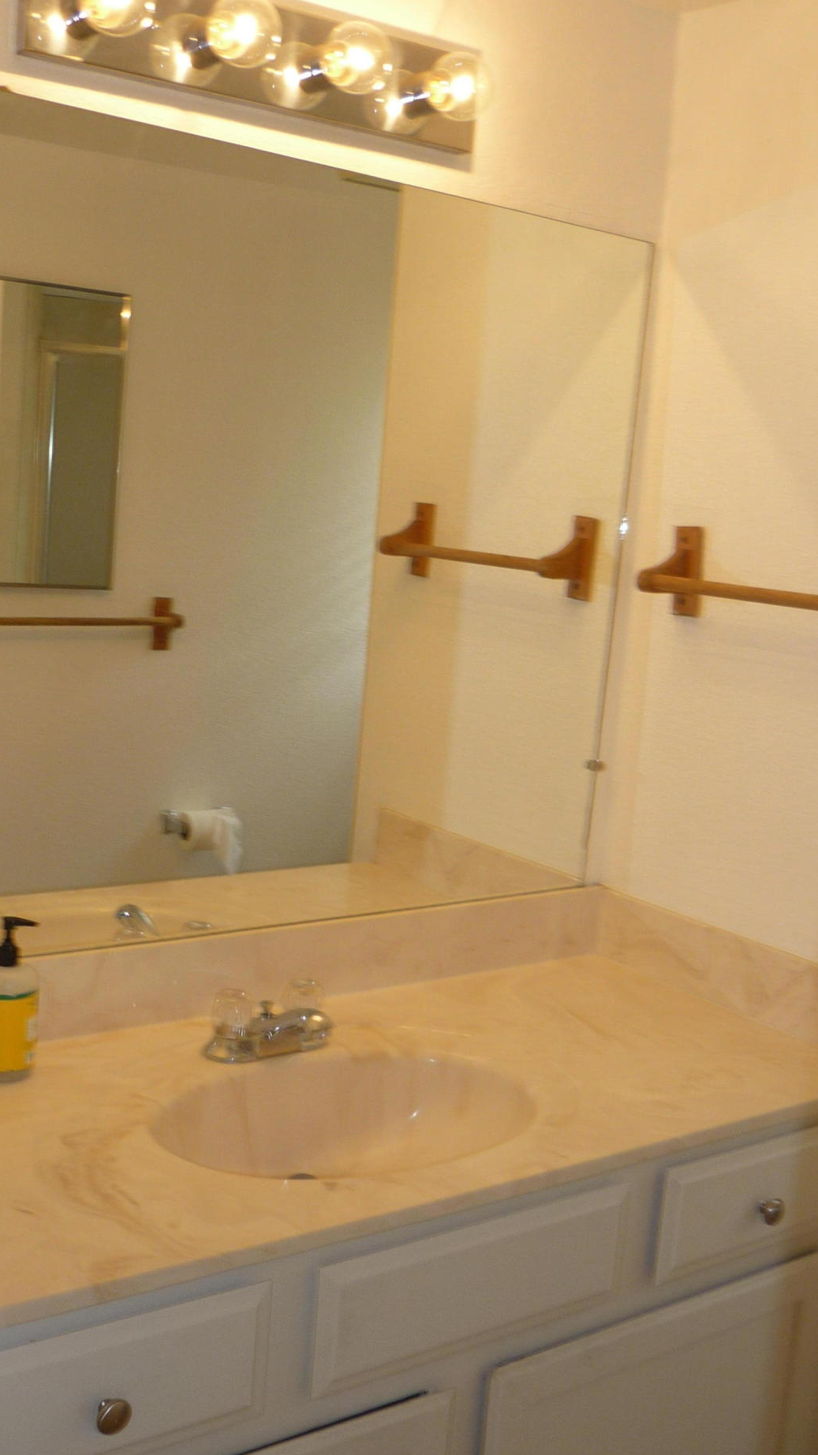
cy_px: 720
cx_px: 374
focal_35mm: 39
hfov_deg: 30.4
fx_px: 1504
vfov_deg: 51.6
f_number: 2.8
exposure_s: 1/30
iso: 100
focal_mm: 5.5
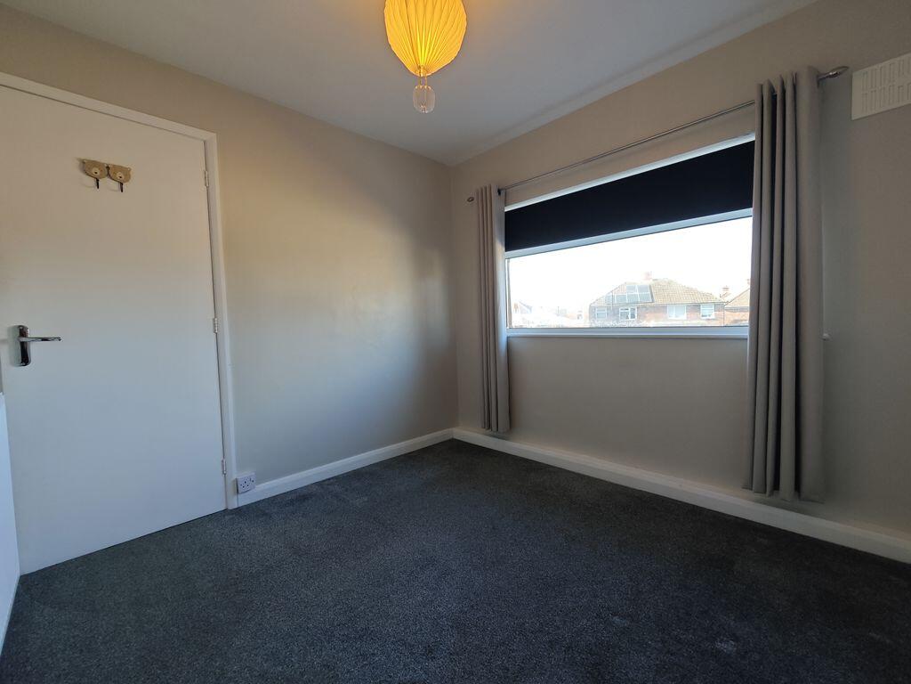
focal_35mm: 12
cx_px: 456
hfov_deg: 110.5
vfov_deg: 94.5
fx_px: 316
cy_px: 342
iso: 50
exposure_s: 1/211
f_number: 1.8
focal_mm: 2.03
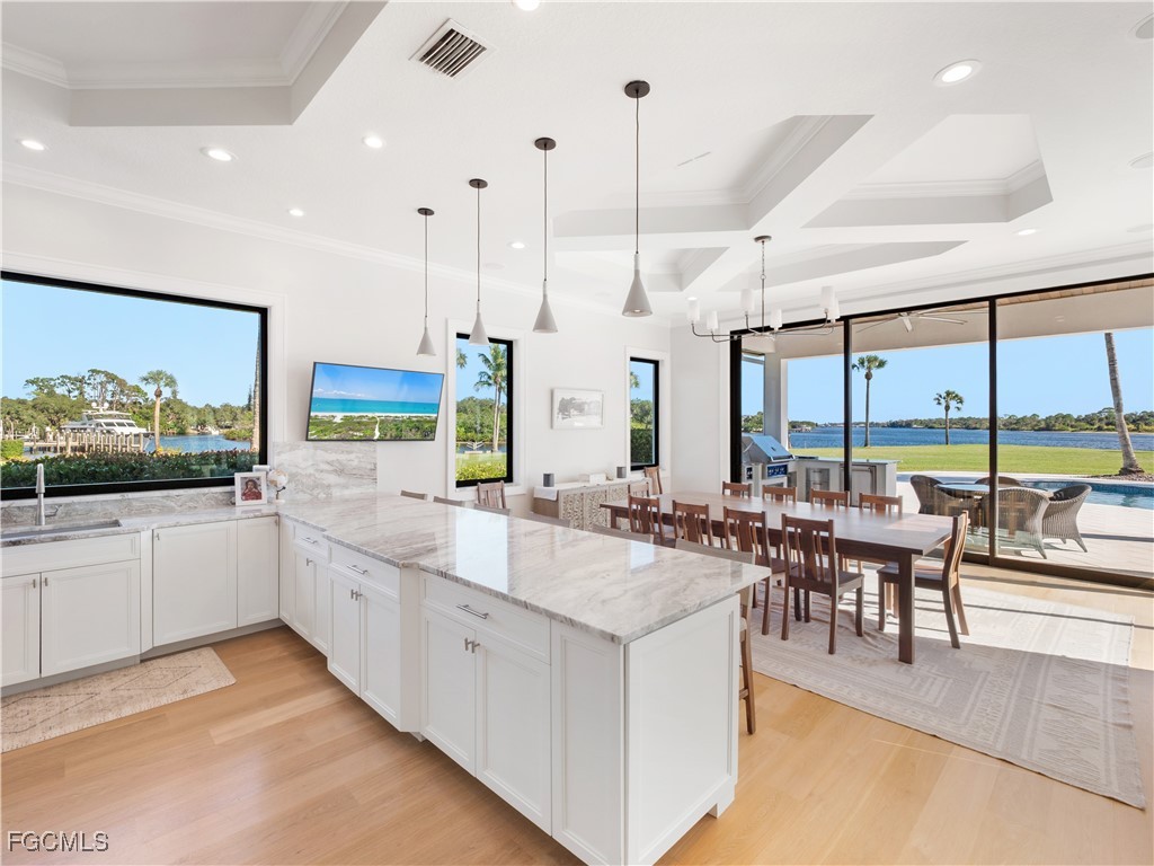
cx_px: 577
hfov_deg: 94.5
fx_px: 533
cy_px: 433
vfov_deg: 78.1
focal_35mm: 16
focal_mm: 8
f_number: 7.1
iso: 200
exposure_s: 1/20
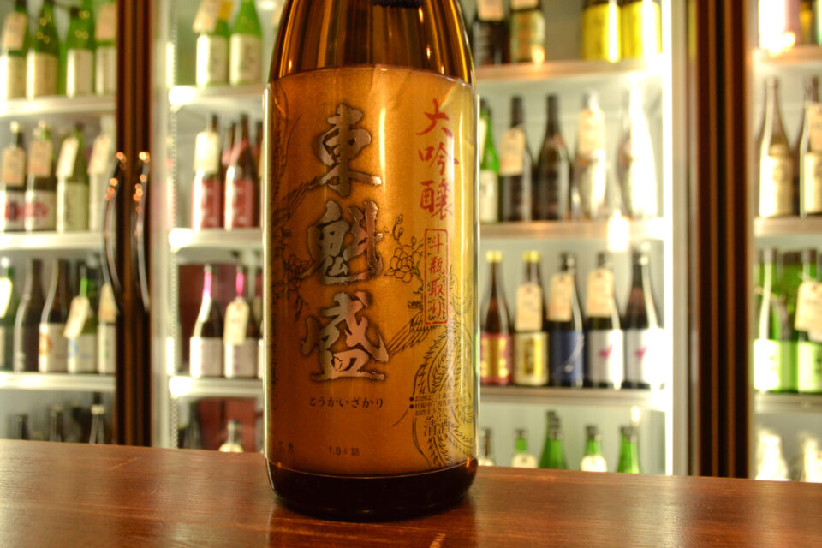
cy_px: 274
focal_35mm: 30
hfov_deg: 61.9
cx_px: 411
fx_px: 685
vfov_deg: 43.6
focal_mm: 20
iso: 1600
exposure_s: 1/160
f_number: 5.6
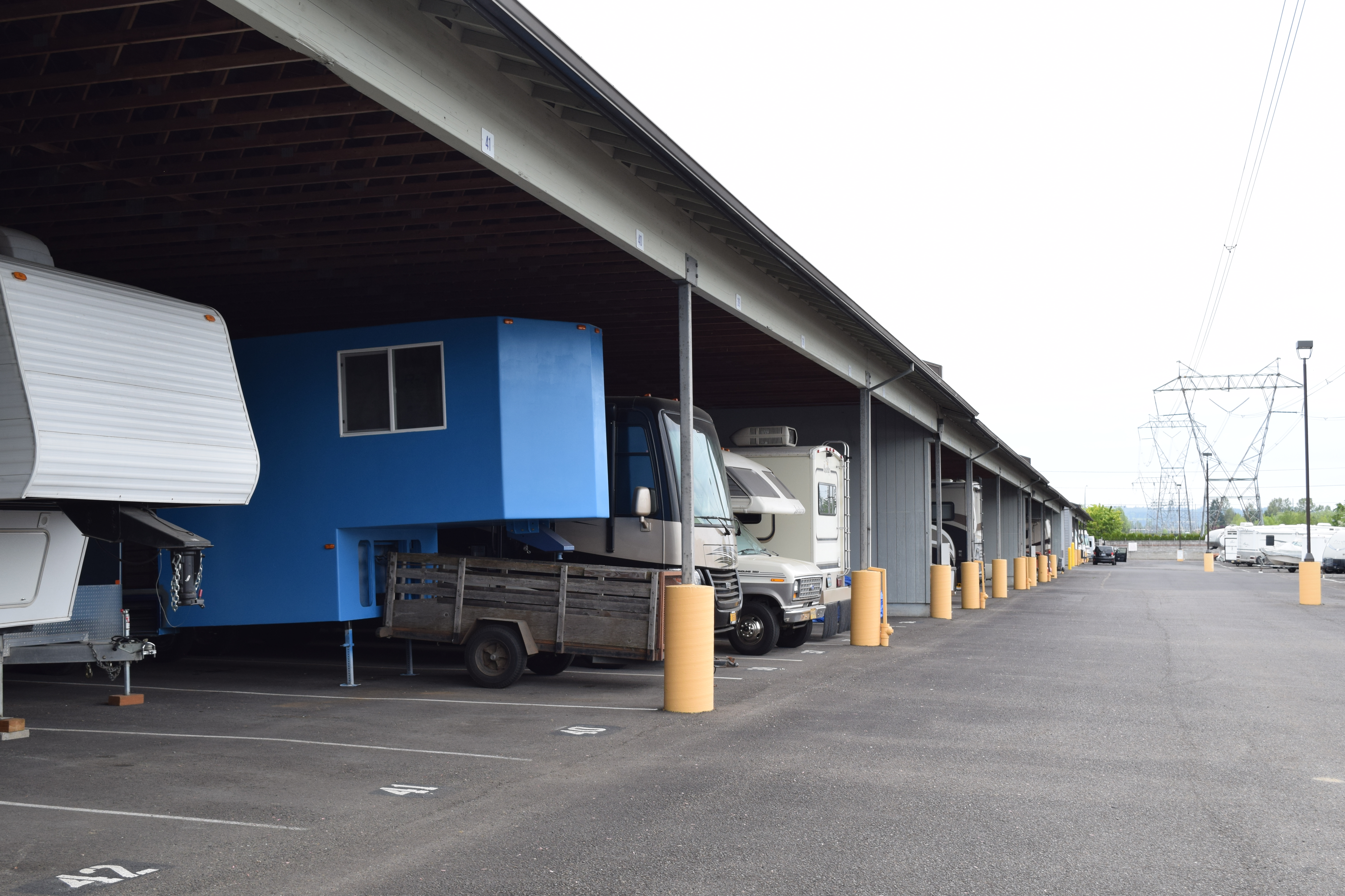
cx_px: 672
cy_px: 448
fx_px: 1625
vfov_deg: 30.8
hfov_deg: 45.0
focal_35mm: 44
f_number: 8
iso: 280
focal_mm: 29
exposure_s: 1/250
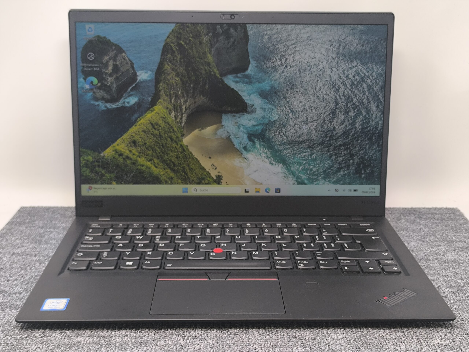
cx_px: 234
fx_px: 623
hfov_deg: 41.2
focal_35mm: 46
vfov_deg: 31.5
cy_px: 176
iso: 250
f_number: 1.65
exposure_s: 1/100
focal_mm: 6.14
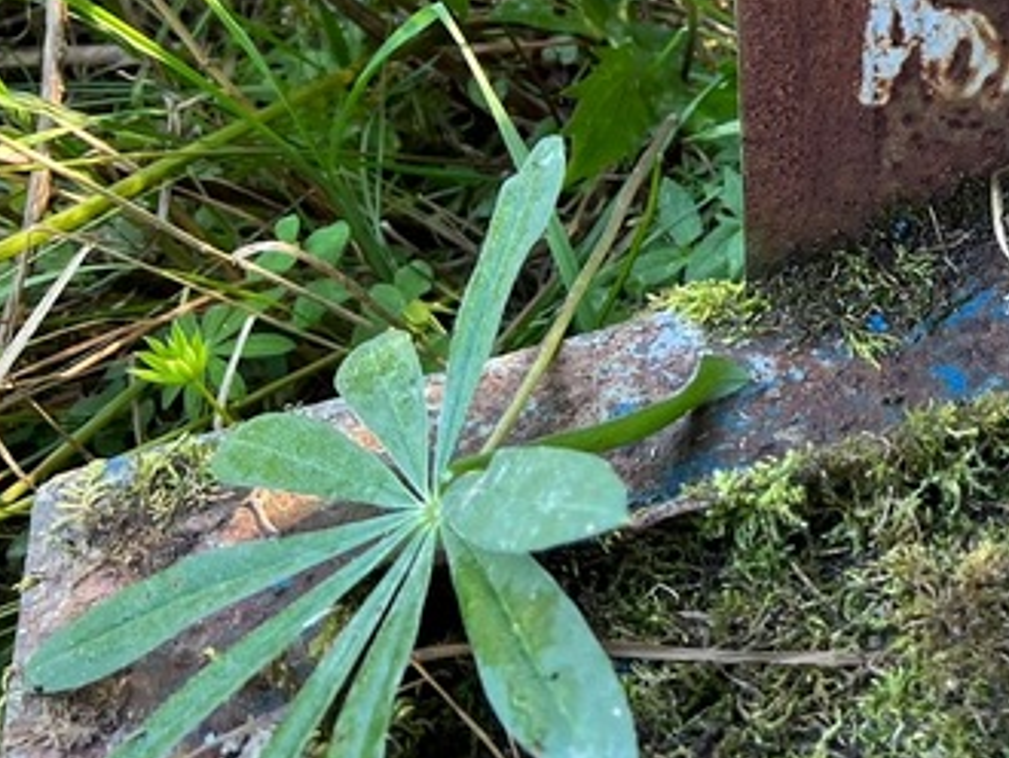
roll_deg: +3.9
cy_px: -79
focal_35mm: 63
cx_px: 1177
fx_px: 1838
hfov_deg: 27.4
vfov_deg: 22.0
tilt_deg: -36.9
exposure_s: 1/121
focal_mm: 5.7
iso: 125
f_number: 1.5
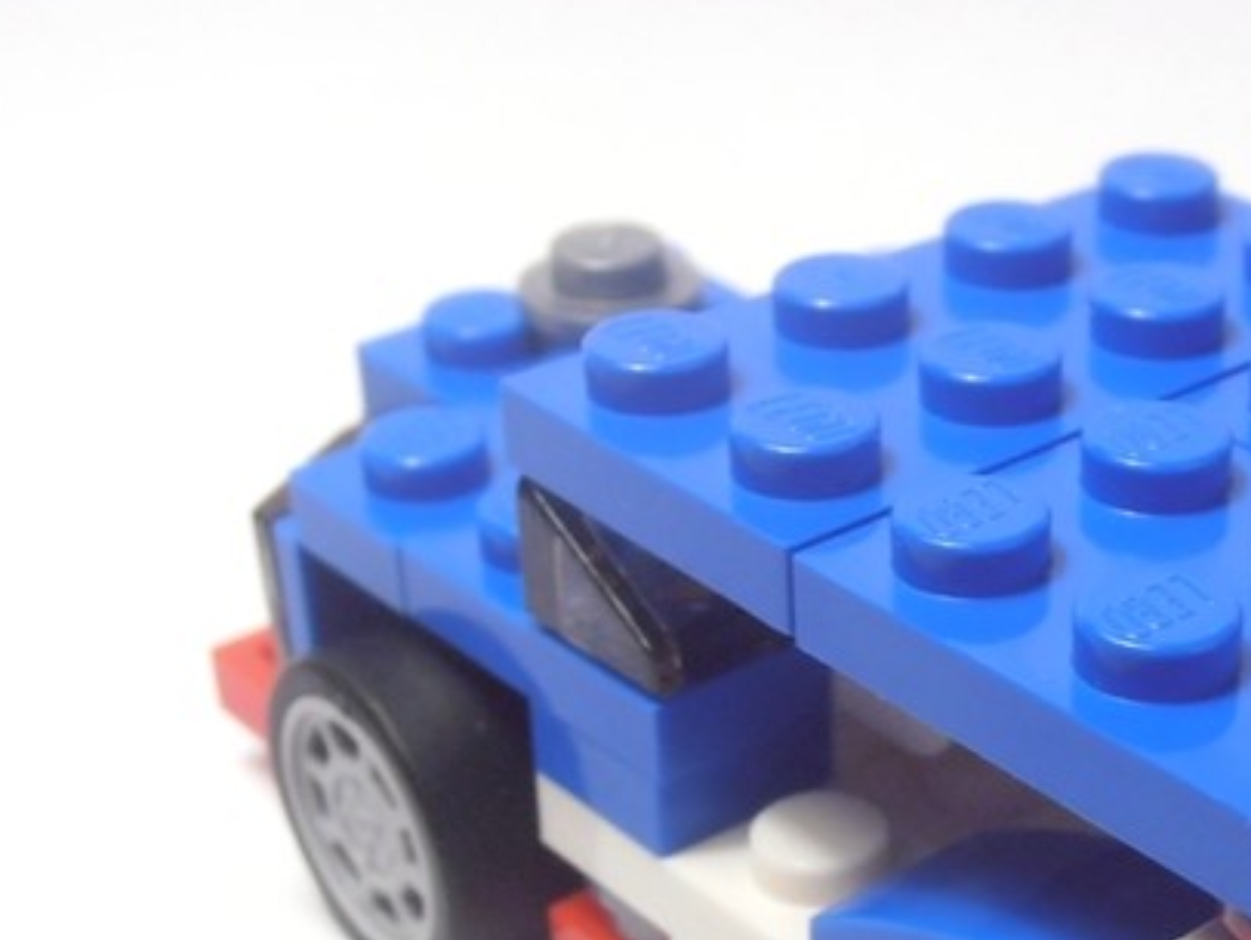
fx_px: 2965
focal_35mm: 82
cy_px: 726
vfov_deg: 17.9
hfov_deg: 23.1
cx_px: 1171
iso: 80
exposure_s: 1/50
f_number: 3.9
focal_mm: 6.61
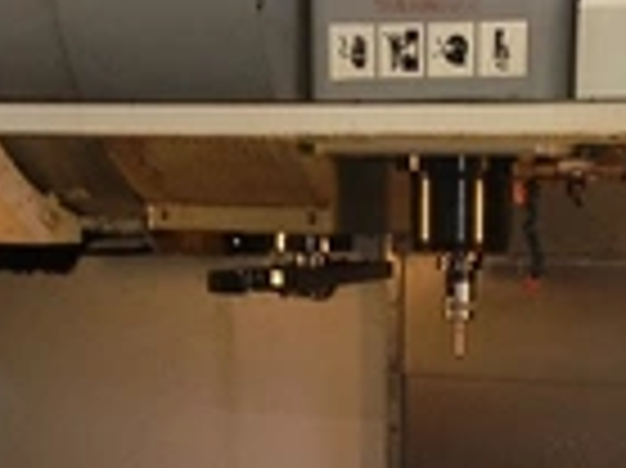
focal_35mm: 95
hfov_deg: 20.5
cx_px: 482
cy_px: 621
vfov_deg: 14.8
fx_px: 1717
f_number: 2.4
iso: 200
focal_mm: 4.13
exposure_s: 1/20
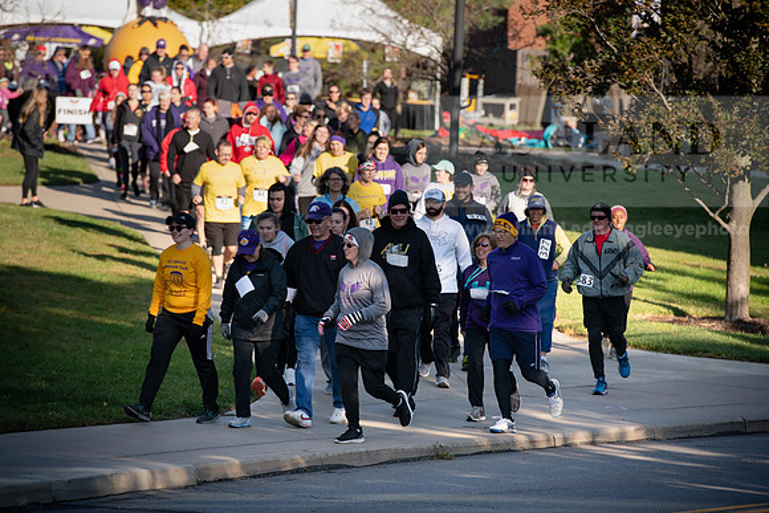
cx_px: 384
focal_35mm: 195
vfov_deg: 7.0
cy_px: 256
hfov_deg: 10.5
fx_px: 4166
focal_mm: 195
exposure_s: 1/500
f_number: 5
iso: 200
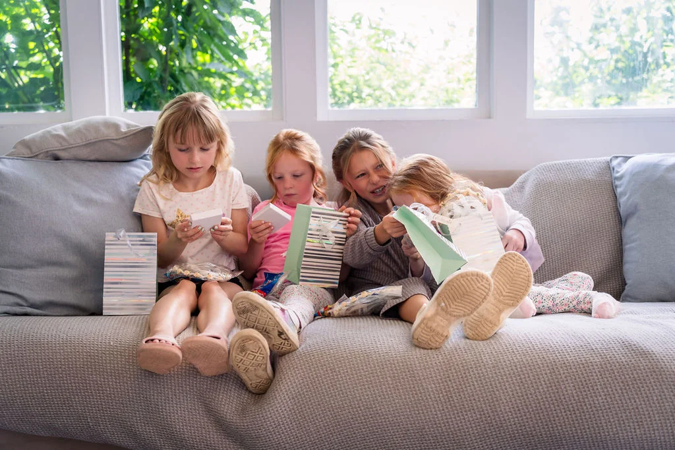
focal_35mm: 44
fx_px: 825
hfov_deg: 44.5
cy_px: 225
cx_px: 338
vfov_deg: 30.5
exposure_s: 1/250
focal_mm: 44
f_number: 2.8
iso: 500
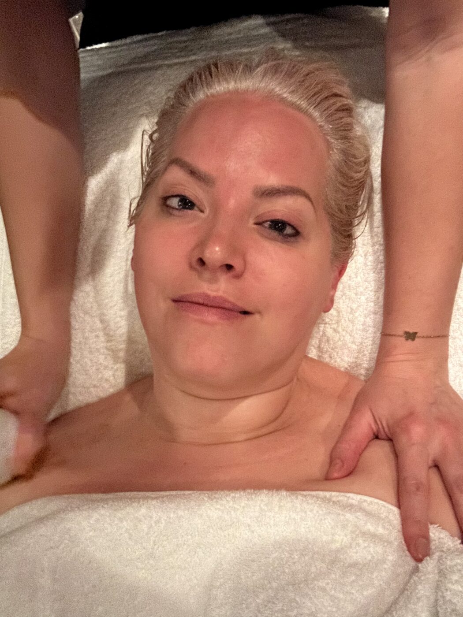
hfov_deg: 46.8
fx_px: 535
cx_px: 232
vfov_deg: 60.0
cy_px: 308
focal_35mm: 30
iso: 1250
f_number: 1.9
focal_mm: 2.69
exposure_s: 1/14
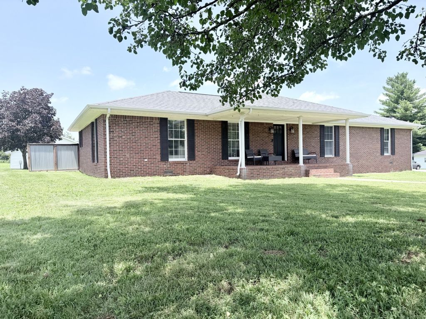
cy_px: 160
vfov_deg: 56.8
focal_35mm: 24
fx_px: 295
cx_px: 213
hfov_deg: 71.6
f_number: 1.78
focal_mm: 6.76
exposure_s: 1/2110
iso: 80
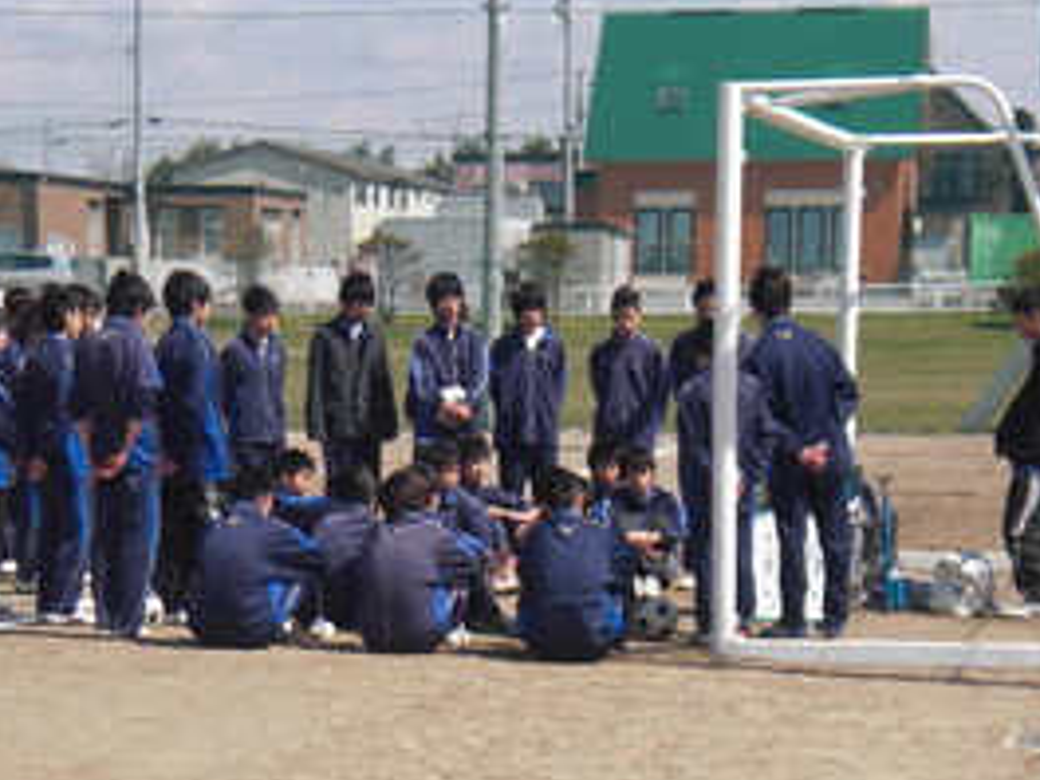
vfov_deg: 9.3
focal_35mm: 159
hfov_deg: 12.4
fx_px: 4777
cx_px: 370
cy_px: 550
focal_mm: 16.51
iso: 64
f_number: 5.4
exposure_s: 1/320
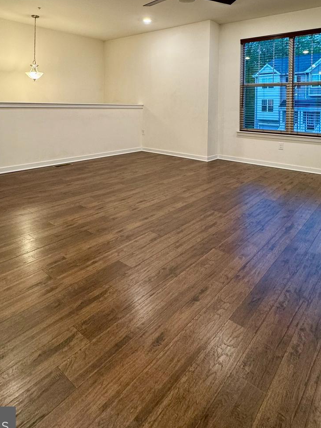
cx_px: 159
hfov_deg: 61.1
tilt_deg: -0.3
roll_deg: -0.7
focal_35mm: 22
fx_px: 272
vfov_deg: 71.1
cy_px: 106
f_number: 2.2
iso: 200
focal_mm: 2.22
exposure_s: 1/60
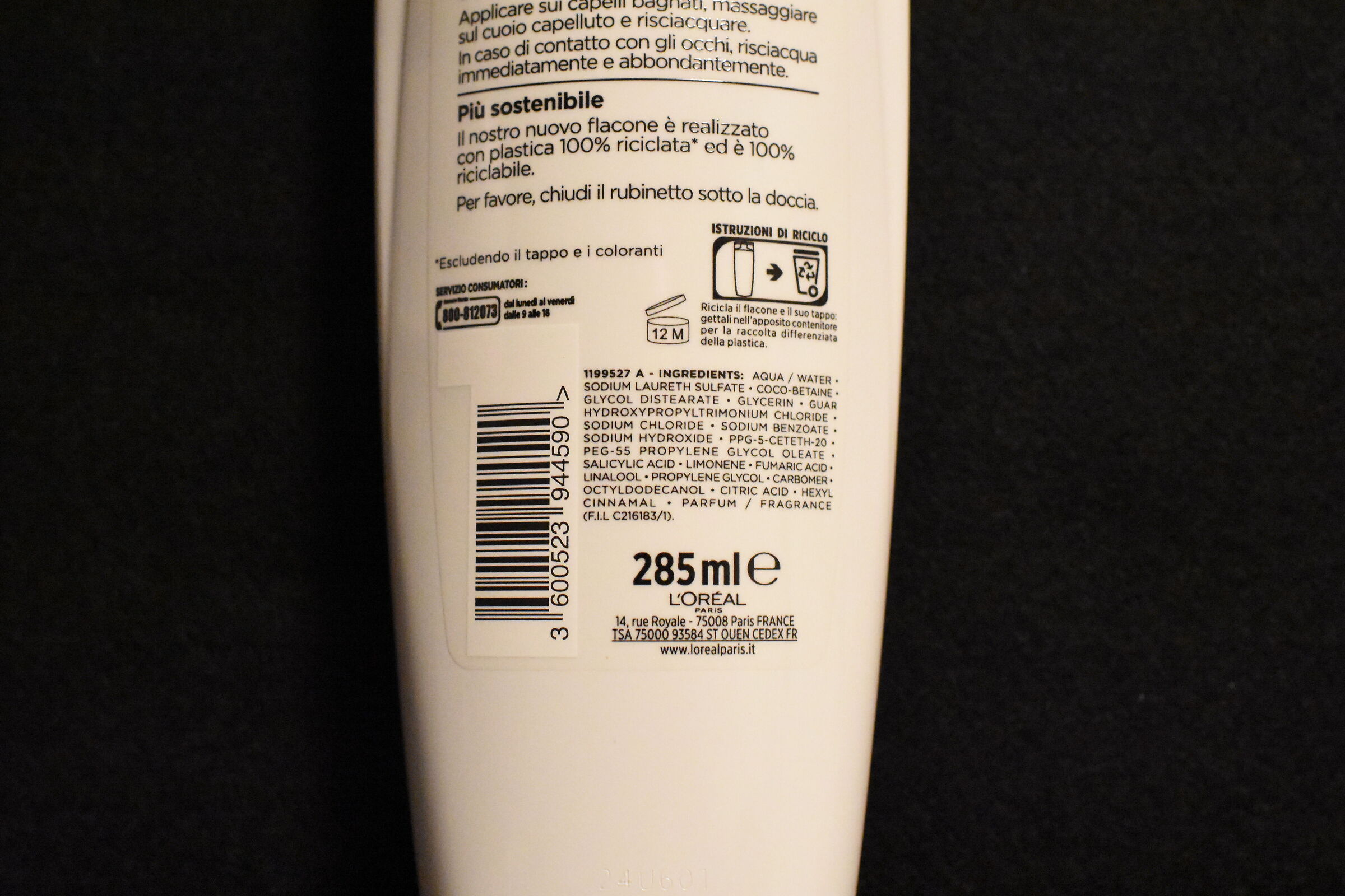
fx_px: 1961
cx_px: 672
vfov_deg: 25.8
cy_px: 448
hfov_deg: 37.9
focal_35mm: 52
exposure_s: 1/250
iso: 12800
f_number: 5.6
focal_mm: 35
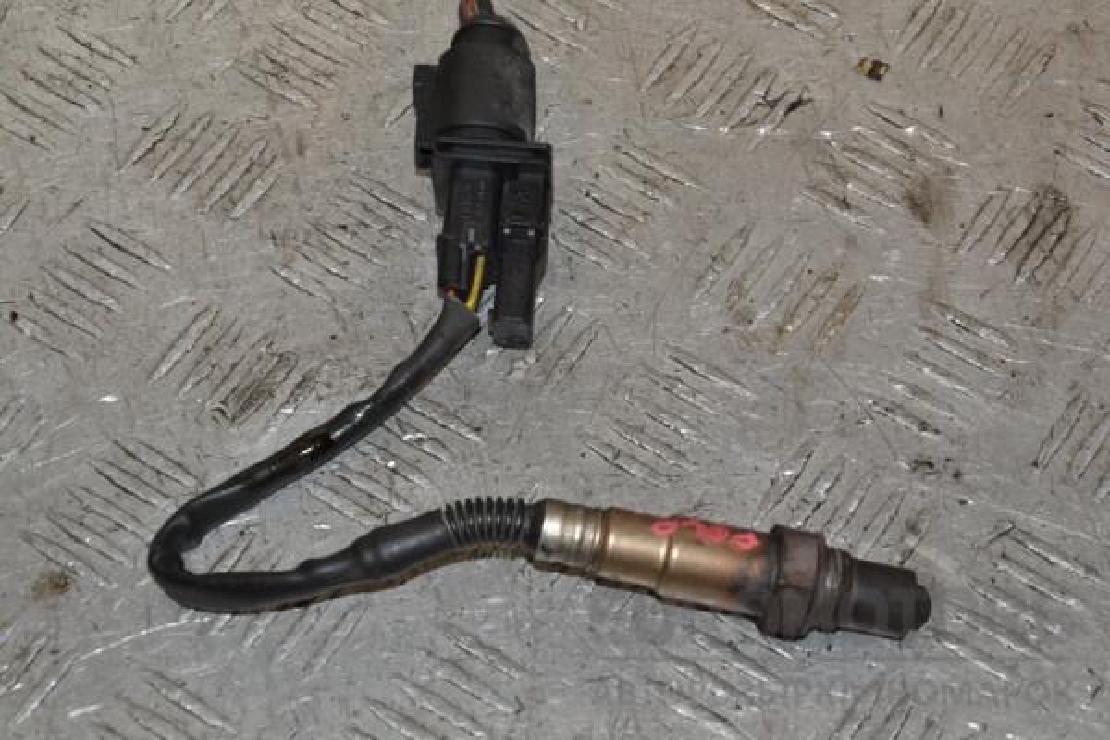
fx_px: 2682
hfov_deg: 23.4
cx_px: 555
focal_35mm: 87
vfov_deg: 15.7
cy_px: 370
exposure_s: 1/200
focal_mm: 58
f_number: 10
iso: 800
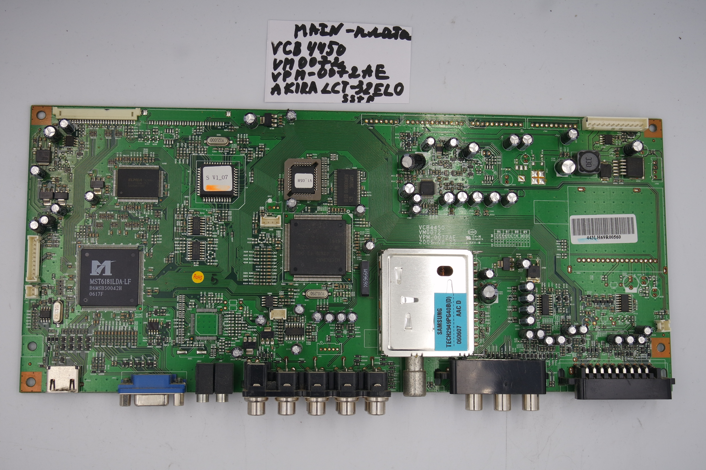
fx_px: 941
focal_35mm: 48
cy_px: 235
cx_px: 353
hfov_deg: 41.1
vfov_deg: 28.1
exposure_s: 1/125
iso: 160
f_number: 5
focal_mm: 18
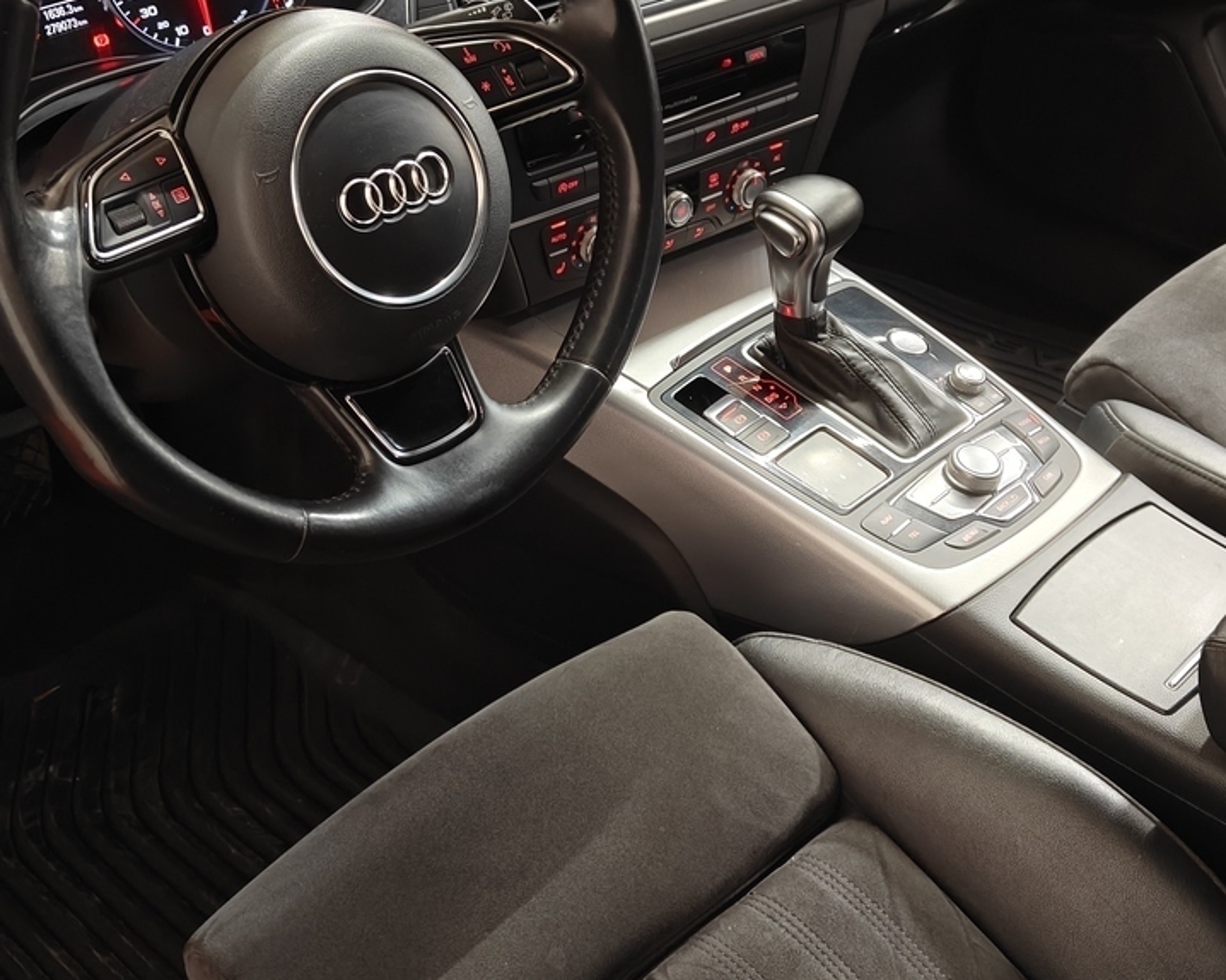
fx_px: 1705
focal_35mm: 47
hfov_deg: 39.6
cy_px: 456
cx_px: 604
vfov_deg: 32.1
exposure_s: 1/33
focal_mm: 5.59
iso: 160
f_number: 1.8
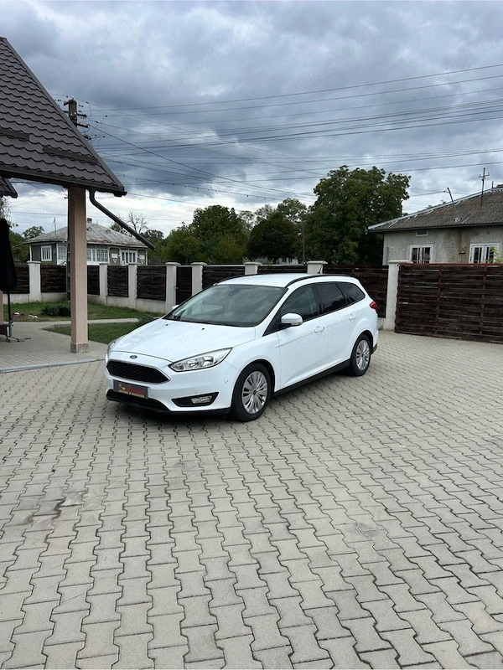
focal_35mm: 26
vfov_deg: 67.3
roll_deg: -1.4
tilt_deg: -6.7
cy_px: 335
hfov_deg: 53.1
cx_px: 252
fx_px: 504
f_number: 1.5
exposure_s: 1/1147
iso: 50
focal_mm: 5.7
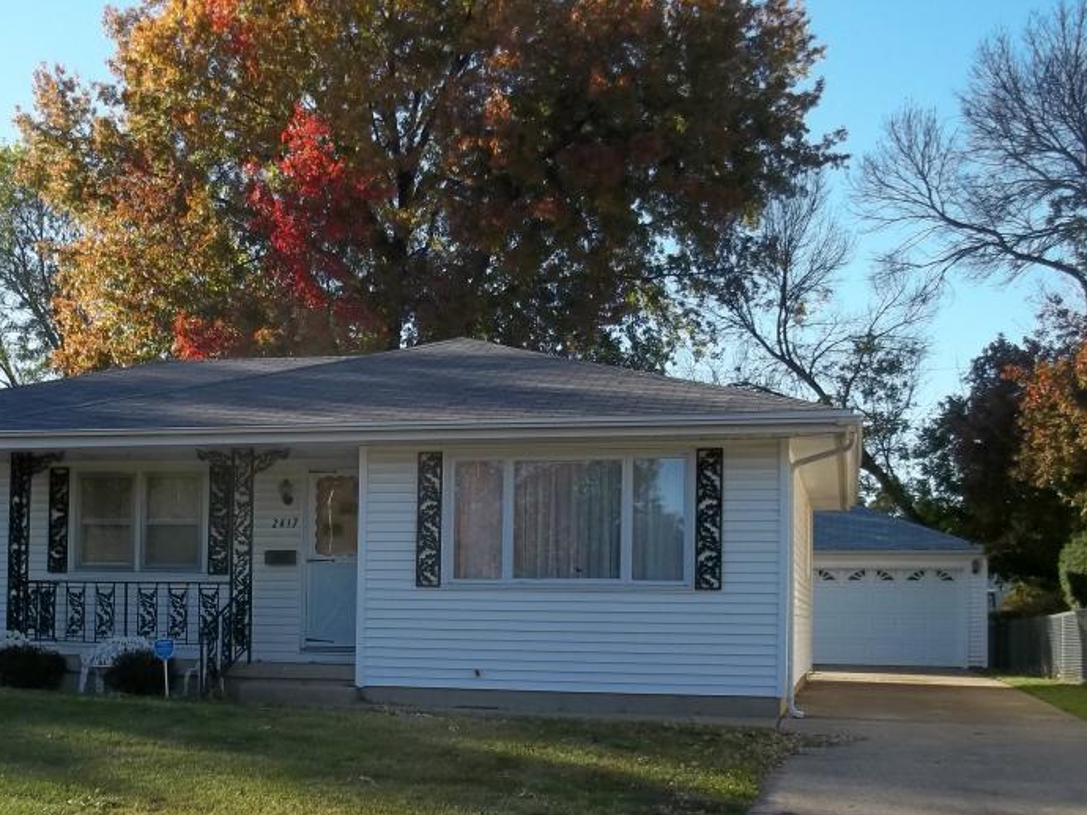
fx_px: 1538
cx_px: 372
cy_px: 579
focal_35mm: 49
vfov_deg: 29.3
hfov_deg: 38.5
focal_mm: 5.9
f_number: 3.3
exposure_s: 1/400
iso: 64
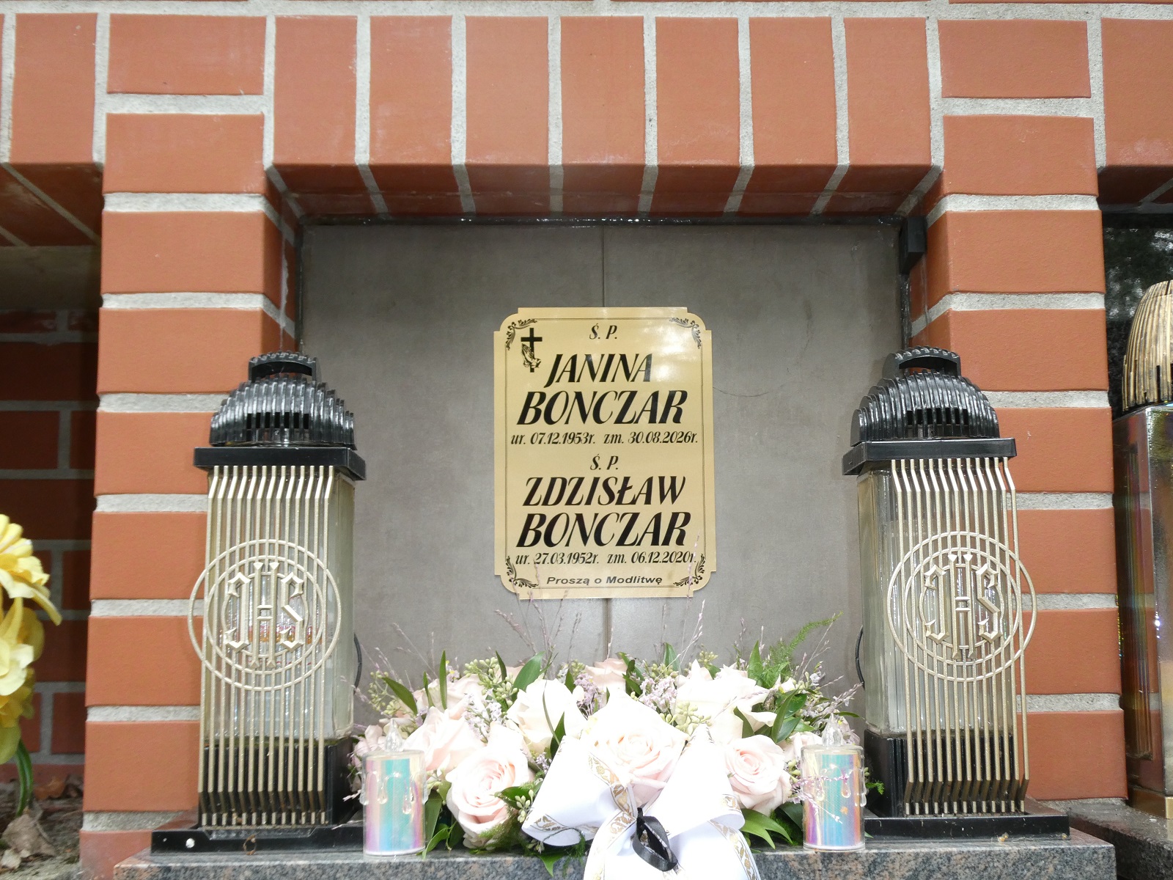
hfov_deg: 42.9
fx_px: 1491
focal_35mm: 44
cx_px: 586
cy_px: 440
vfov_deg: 32.9
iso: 250
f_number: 3.9
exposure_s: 1/60
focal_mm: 7.8
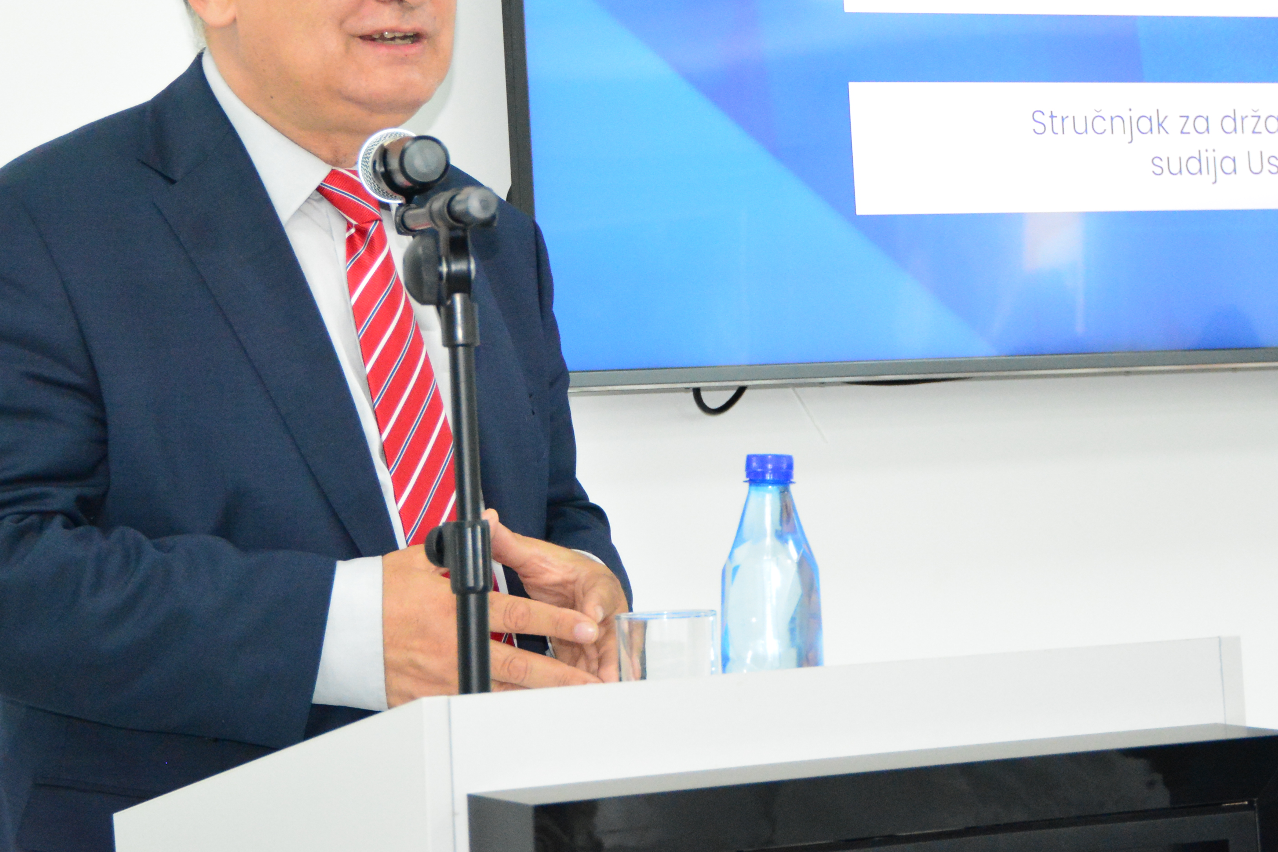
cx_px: 638
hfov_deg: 19.5
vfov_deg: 13.0
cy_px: 127
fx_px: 3727
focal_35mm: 105
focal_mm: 38
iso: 2500
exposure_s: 1/200
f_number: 5
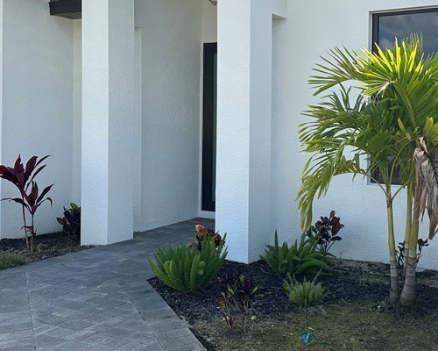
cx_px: 300
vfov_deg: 31.3
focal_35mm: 48
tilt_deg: -3.4
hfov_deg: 38.2
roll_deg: -2.5
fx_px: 622
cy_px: 127
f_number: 1.78
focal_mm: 6.86
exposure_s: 1/2525
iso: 80
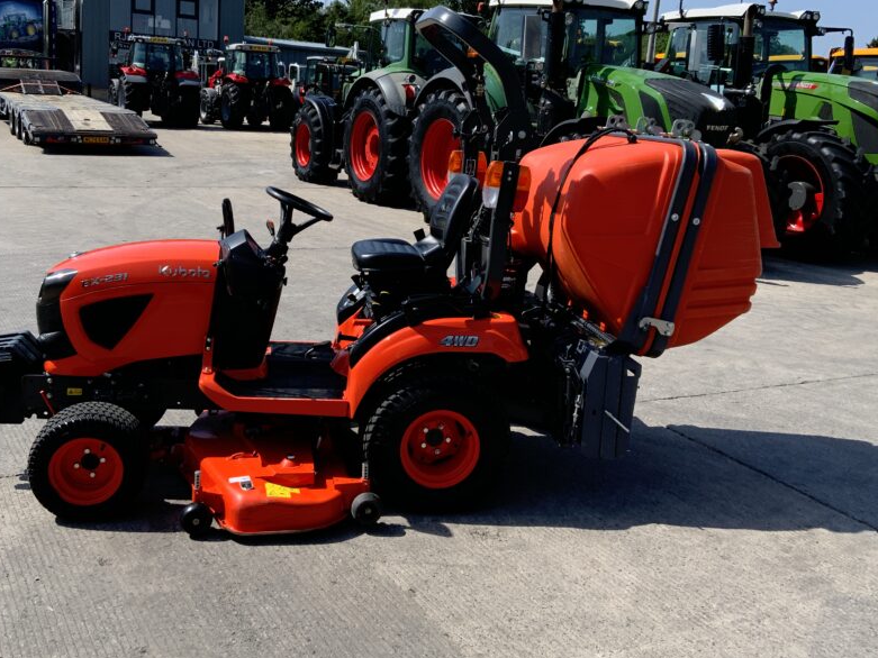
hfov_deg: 49.0
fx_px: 964
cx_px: 419
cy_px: 232
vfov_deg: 37.4
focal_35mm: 38
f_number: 1.8
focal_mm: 3
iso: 20
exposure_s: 1/2320
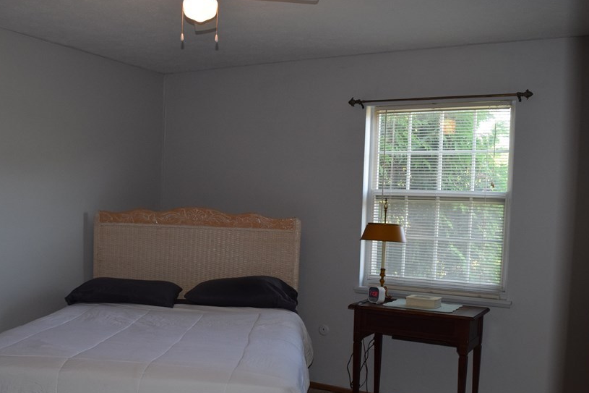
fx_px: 654
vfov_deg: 33.2
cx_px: 249
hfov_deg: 48.3
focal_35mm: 40
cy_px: 247
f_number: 5
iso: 800
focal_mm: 20
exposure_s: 1/100
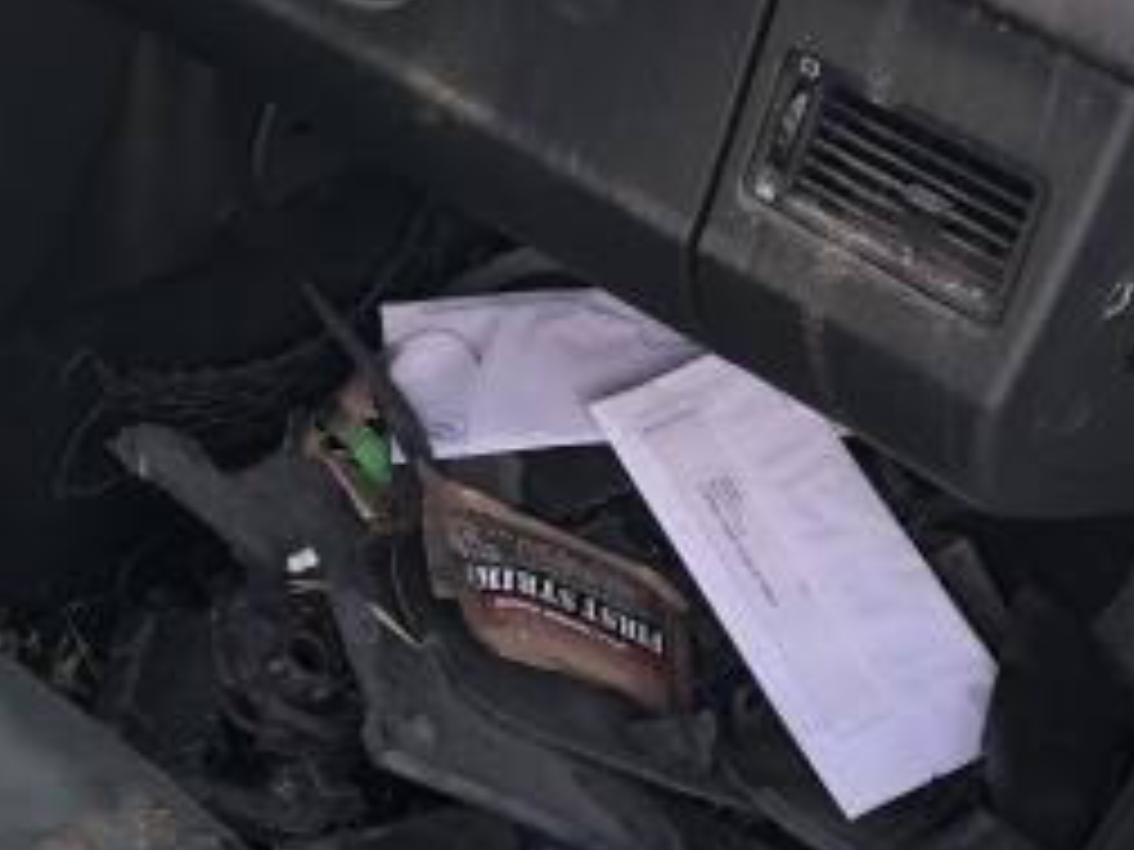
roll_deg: +3.4
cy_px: 337
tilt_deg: -36.6
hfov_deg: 20.7
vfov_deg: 16.6
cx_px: -184
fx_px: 2916
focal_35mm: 89
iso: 20
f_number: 1.8
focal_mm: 3.99
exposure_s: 1/155
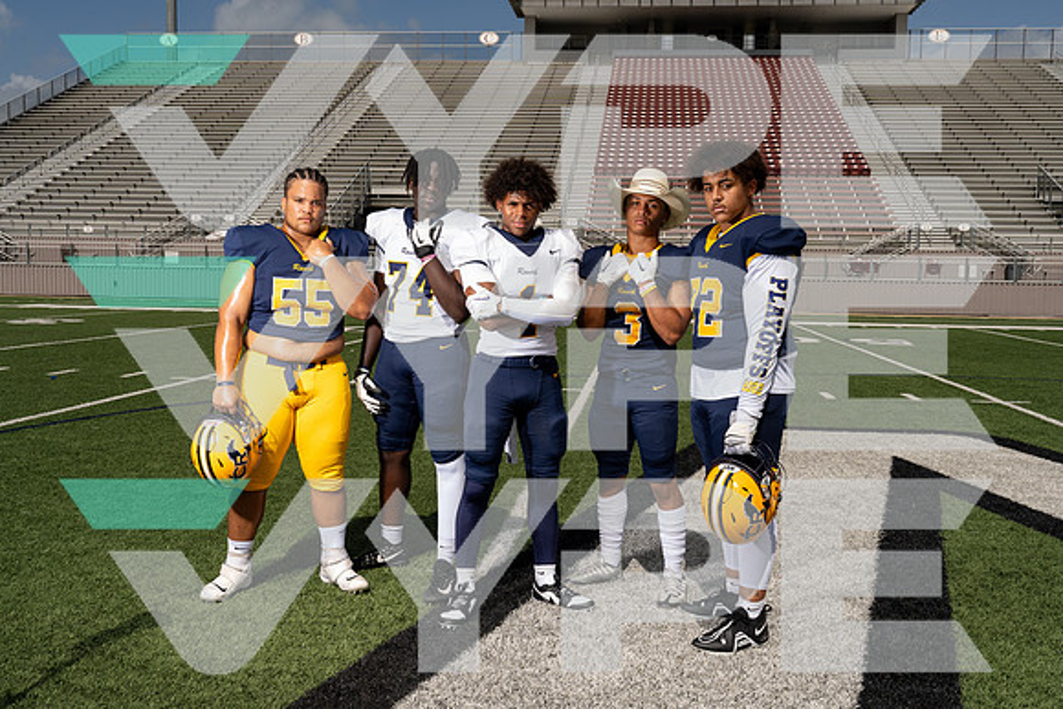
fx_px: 1063
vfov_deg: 36.9
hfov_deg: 53.1
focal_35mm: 36
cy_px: 354
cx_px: 532
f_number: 11
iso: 100
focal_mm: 36
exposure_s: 1/250
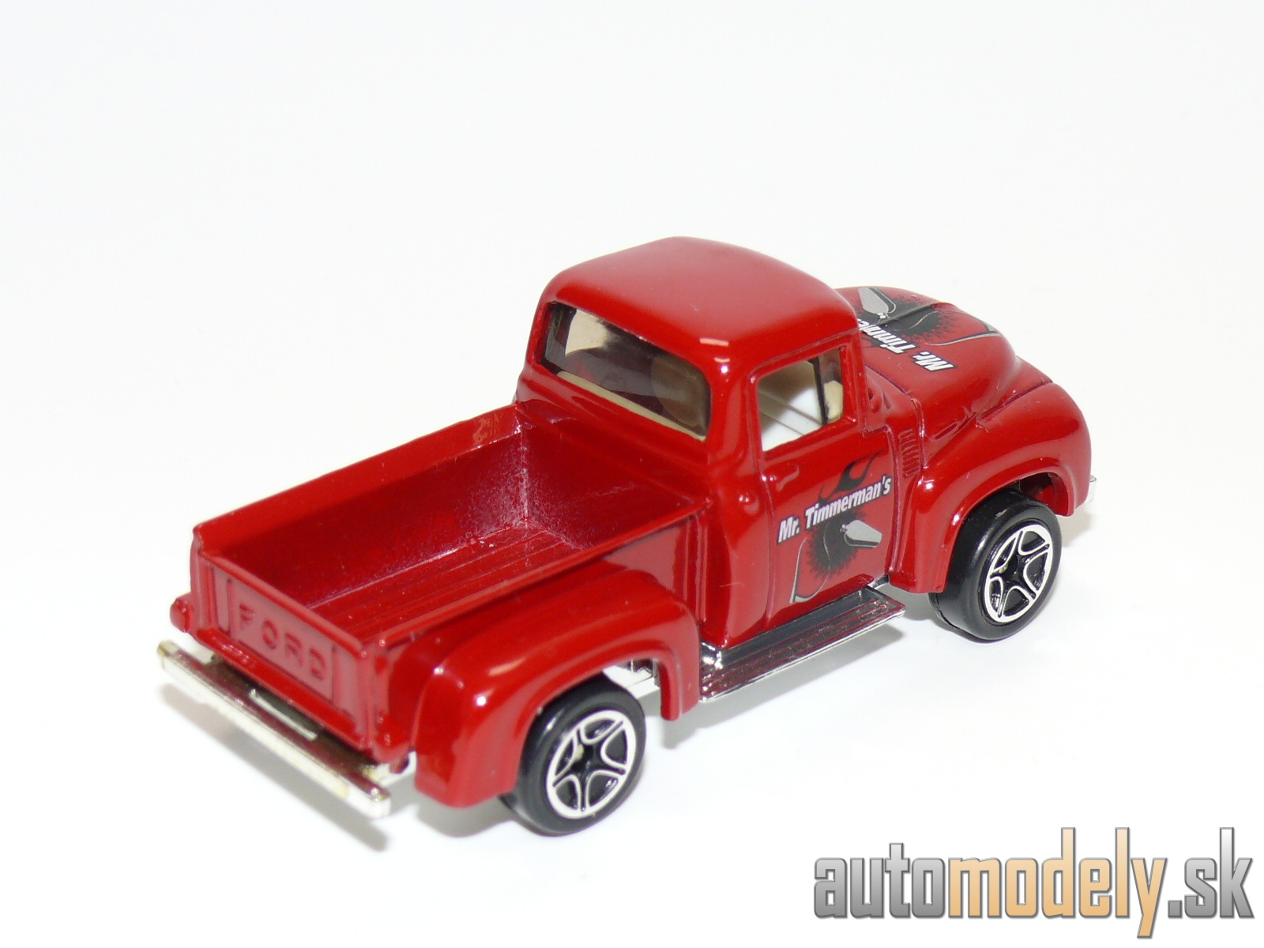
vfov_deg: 15.9
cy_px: 474
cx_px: 632
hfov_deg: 21.1
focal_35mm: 93
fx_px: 3396
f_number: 4
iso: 100
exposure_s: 1/30
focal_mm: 12.8
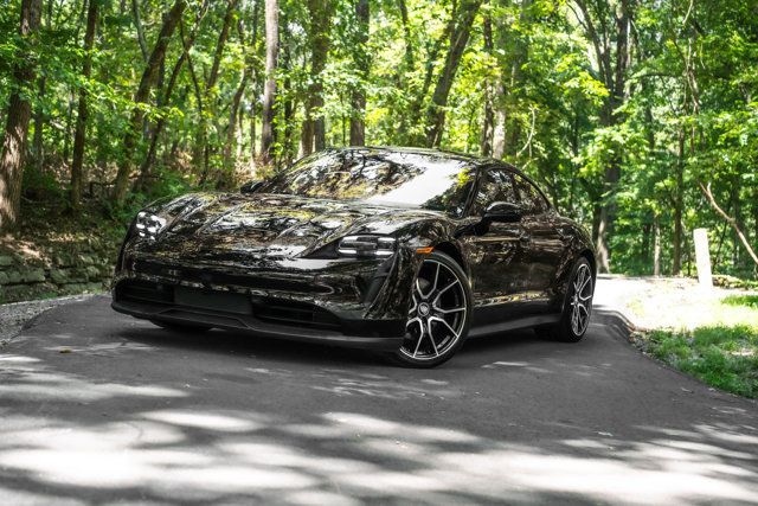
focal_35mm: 54
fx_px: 1134
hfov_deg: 37.0
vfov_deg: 25.1
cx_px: 379
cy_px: 253
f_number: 4
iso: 640
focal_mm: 52
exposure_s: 1/800
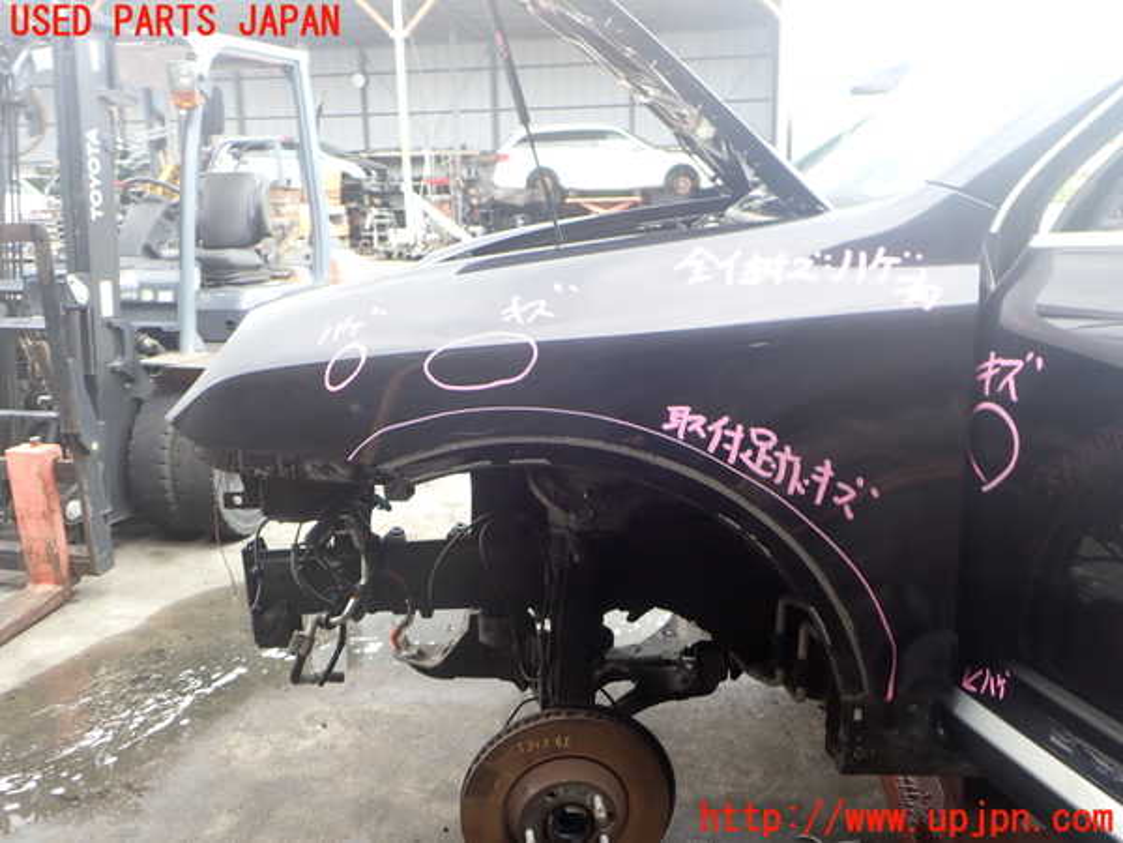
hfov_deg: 60.0
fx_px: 973
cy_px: 422
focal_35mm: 30
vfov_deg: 46.8
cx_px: 562
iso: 100
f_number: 3.2
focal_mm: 5.4
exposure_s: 1/125
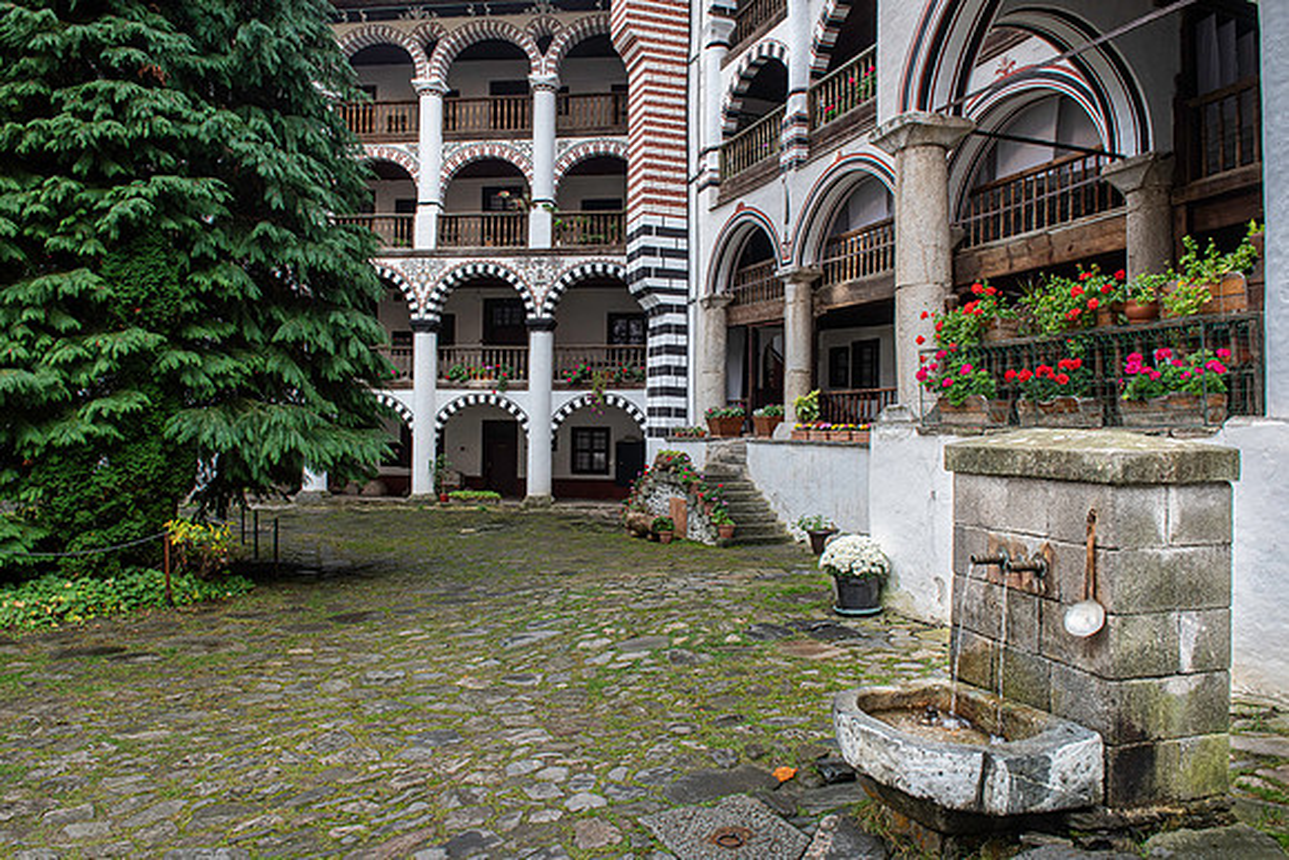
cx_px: 644
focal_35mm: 24
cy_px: 430
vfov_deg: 53.2
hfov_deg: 73.7
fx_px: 859
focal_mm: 24
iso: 280
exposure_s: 1/60
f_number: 9
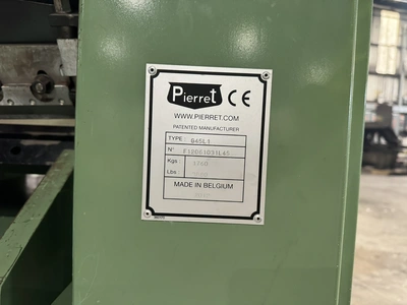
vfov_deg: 56.8
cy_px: 152
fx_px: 282
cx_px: 204
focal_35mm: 24
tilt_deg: -4.9
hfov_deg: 71.6
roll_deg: -2.9
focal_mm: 6.86
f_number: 1.78
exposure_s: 1/60
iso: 640
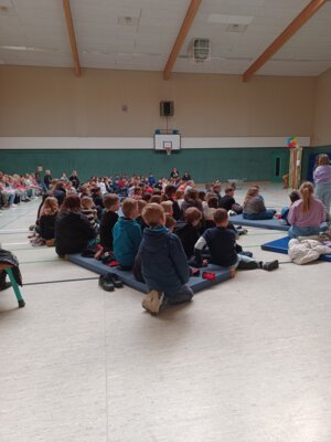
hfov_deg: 54.9
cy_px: 221
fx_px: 319
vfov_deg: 69.4
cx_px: 166
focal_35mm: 25
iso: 200
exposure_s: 1/50
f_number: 1.8
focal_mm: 4.6
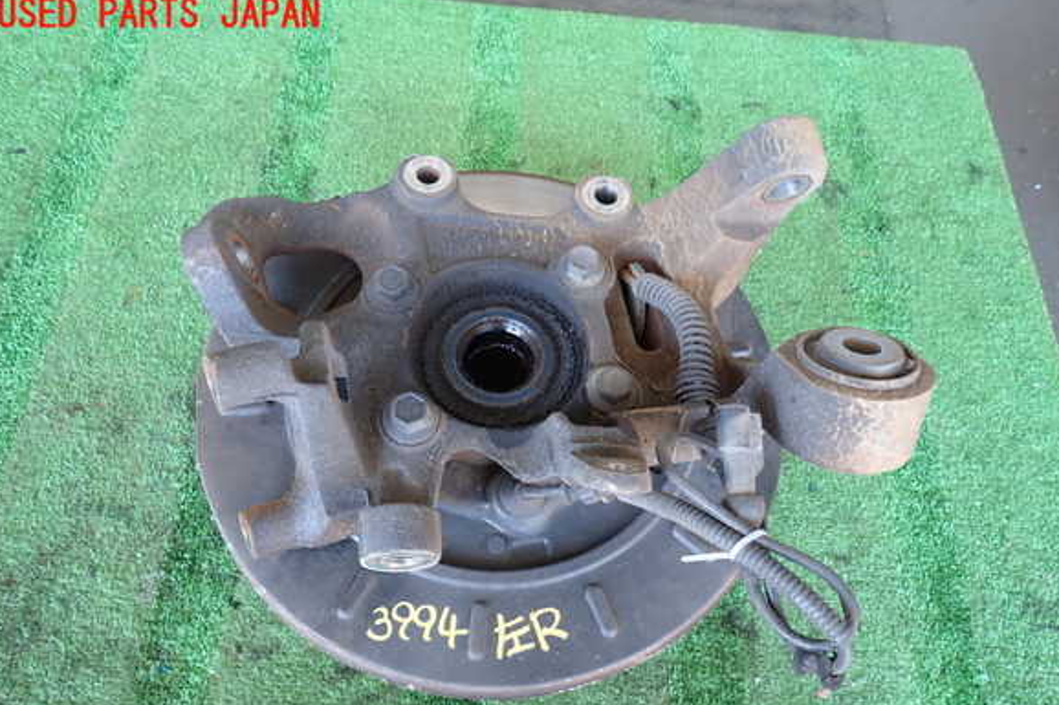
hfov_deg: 67.4
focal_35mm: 27
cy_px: 405
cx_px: 537
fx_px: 794
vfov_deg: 47.7
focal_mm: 4.5
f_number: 2
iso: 200
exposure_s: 1/60
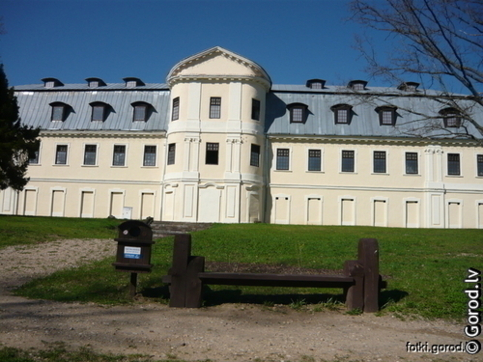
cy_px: 181
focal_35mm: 33
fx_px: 460
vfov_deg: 42.9
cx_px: 242
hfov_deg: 55.4
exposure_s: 1/400
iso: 100
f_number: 8
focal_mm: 5.5
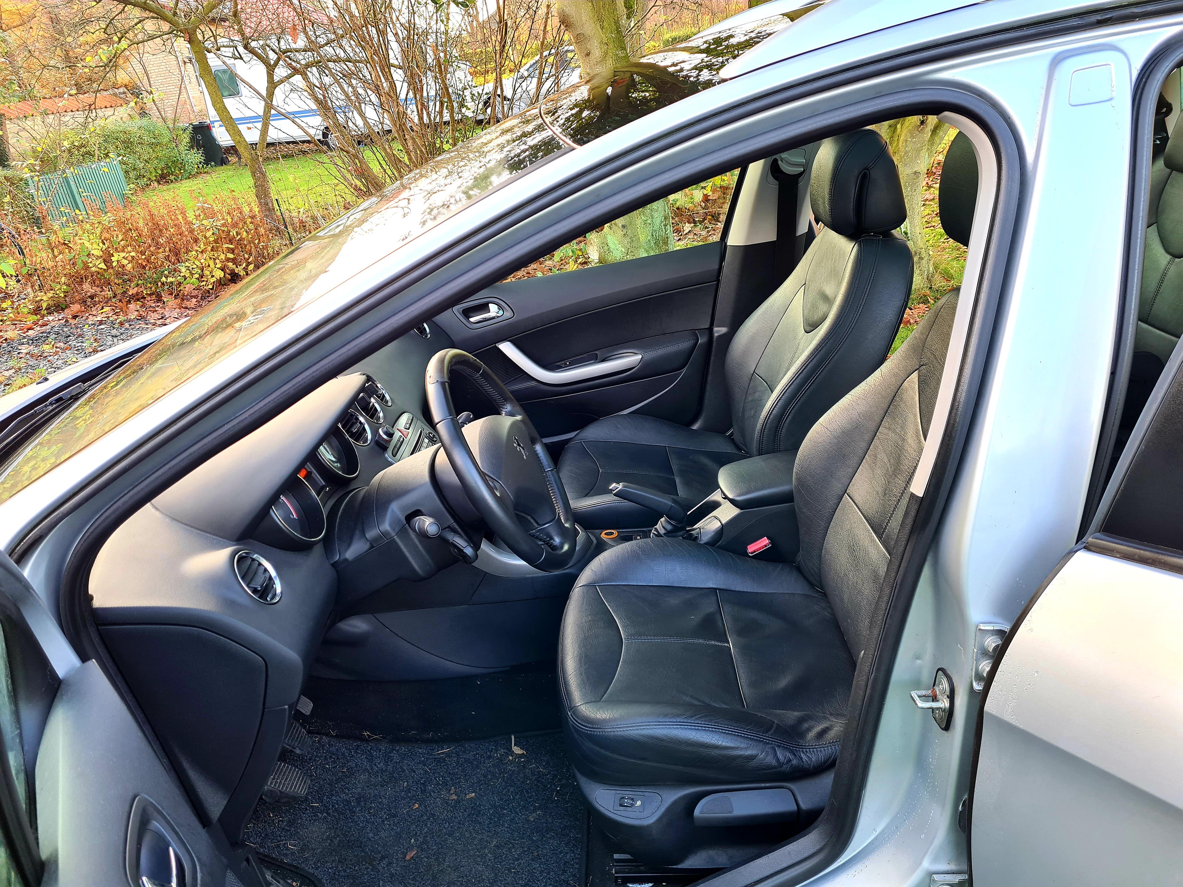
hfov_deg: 67.3
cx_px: 592
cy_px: 444
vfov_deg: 53.1
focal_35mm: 26
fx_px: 889
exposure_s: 1/100
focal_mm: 5.4
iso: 64
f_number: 1.8
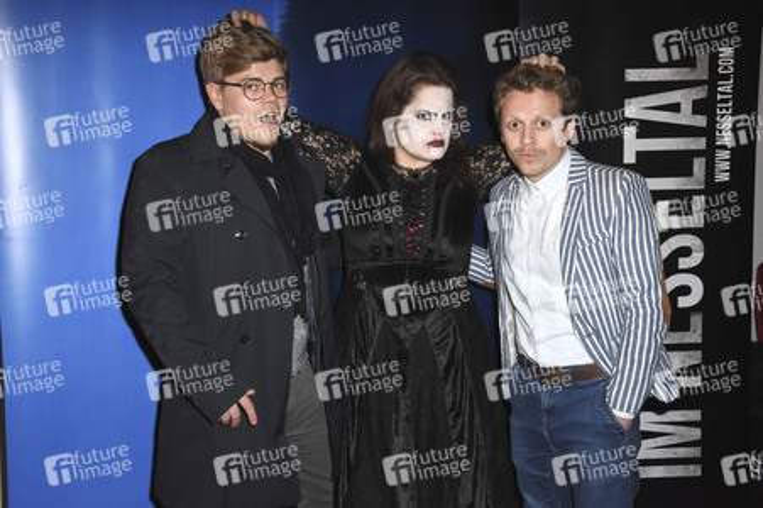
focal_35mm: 45
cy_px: 254
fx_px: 953
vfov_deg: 29.8
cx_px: 382
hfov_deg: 43.6
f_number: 6.3
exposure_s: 1/60
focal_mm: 30
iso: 1600
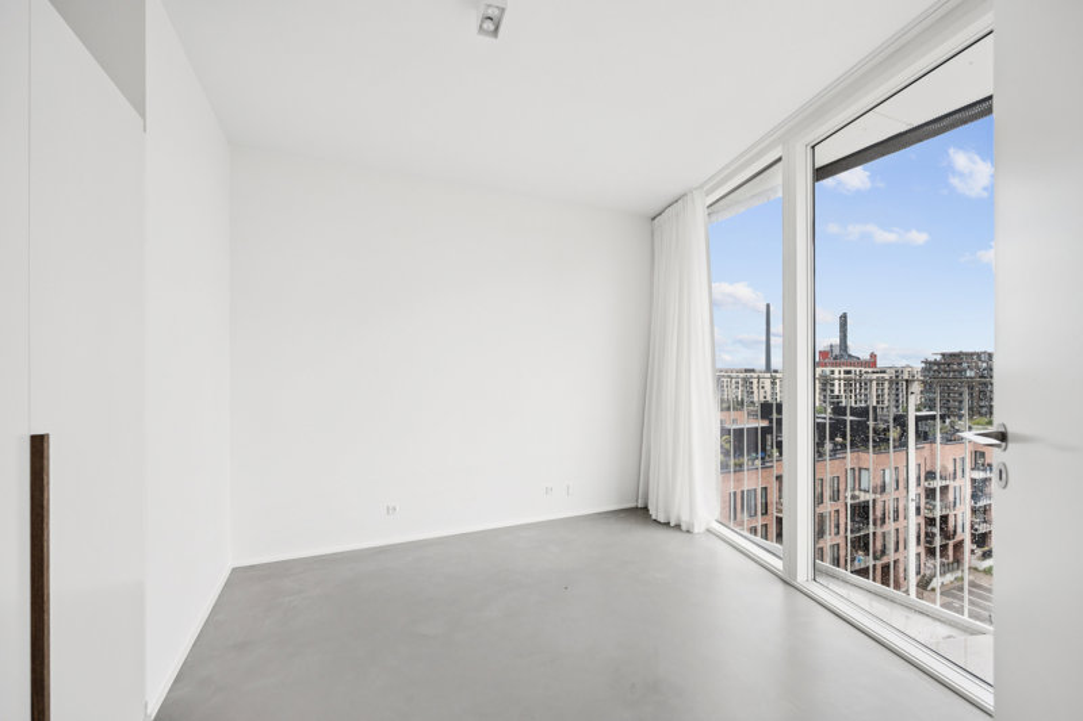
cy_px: 360
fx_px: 451
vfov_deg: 77.3
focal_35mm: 15
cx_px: 542
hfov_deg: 100.4
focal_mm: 15
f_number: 4.5
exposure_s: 1/1250
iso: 800
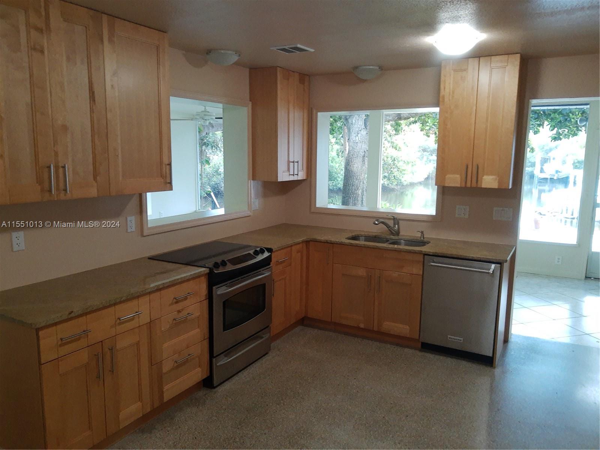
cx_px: 300
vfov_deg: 53.1
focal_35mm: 26
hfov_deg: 67.3
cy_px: 225
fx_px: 451
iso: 283
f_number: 1.8
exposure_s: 1/50
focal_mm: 3.95
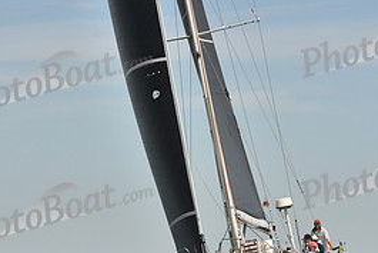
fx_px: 2185
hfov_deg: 9.9
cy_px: 267
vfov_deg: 6.6
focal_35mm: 208
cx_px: 228
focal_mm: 95
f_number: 6.3
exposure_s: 1/800
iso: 250
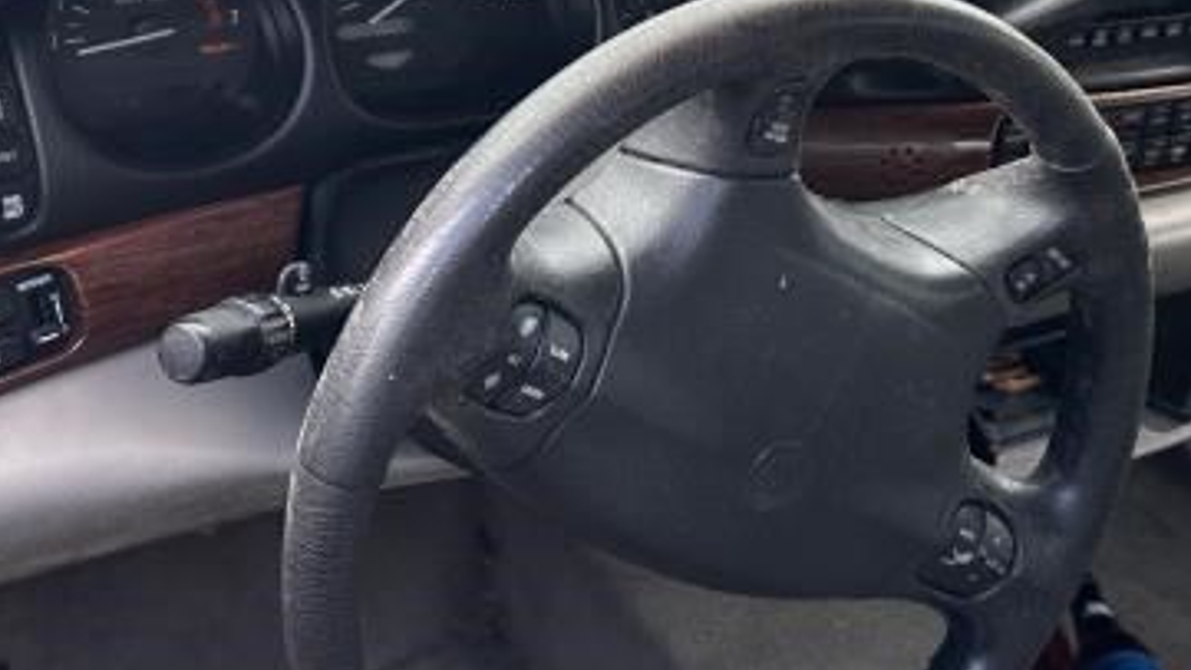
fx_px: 1832
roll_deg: -8.3
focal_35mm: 58
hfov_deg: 36.0
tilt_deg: -27.4
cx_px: 564
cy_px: 155
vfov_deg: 20.5
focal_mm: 6.86
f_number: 1.78
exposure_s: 1/216
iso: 64
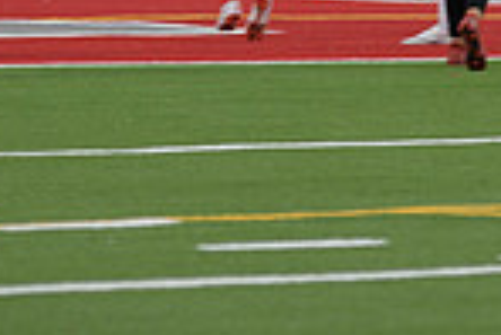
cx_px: 335
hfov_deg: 3.7
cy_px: -201
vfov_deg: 2.5
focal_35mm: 550
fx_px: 7662
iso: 220
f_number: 2.8
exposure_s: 1/200
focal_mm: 140
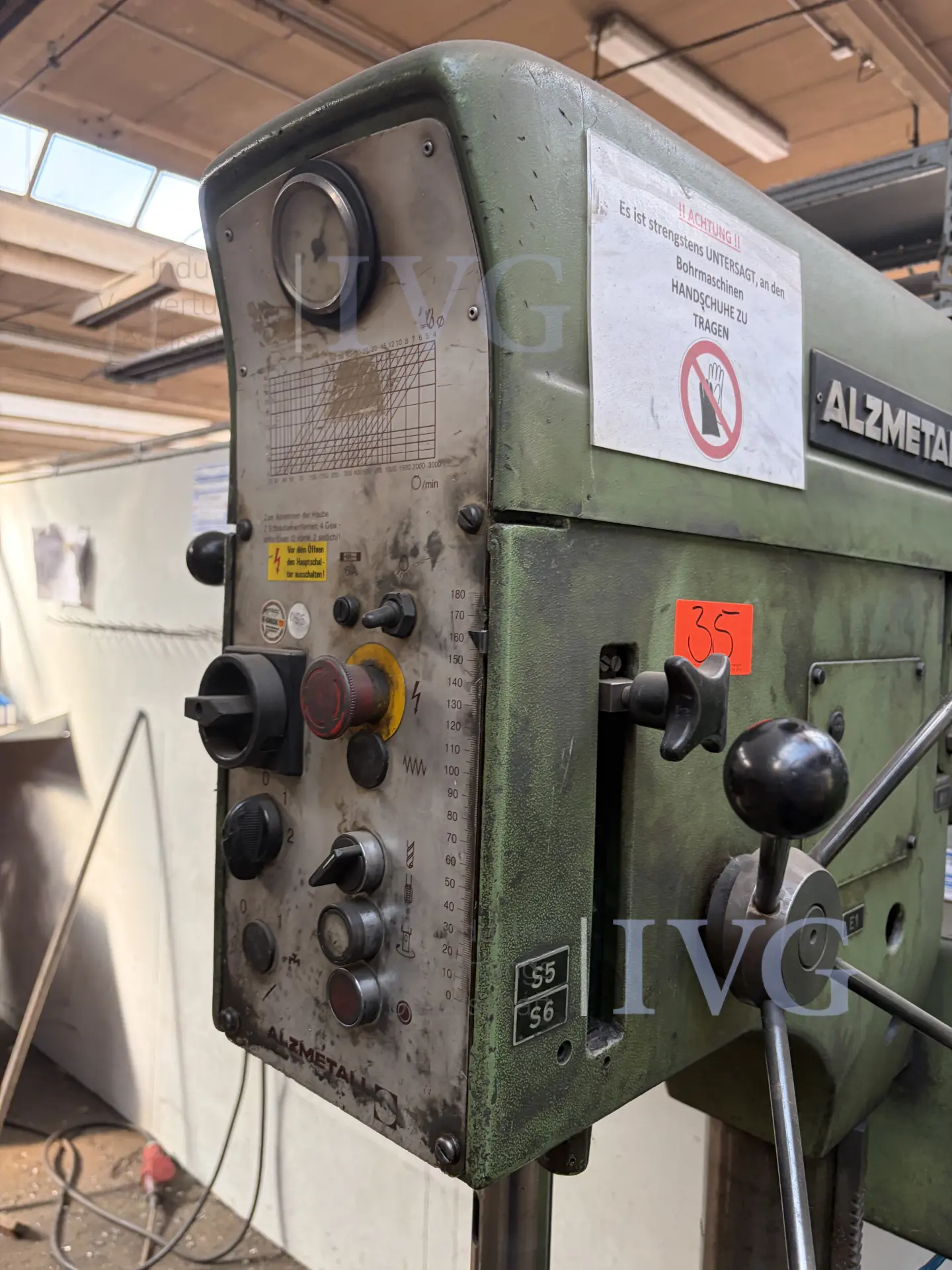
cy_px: 635
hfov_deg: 53.1
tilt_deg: +1.2
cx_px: 476
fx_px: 953
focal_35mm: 26
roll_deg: -2.7
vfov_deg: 67.3
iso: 80
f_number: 1.6
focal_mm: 5.96
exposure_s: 1/122
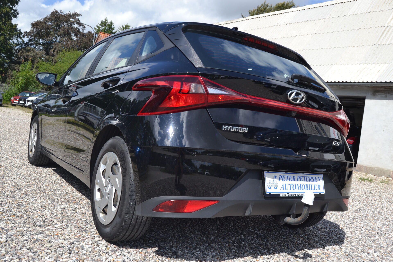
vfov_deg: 40.0
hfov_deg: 57.2
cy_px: 131
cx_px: 196
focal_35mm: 33
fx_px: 360
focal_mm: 22
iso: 100
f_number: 8
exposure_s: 1/250
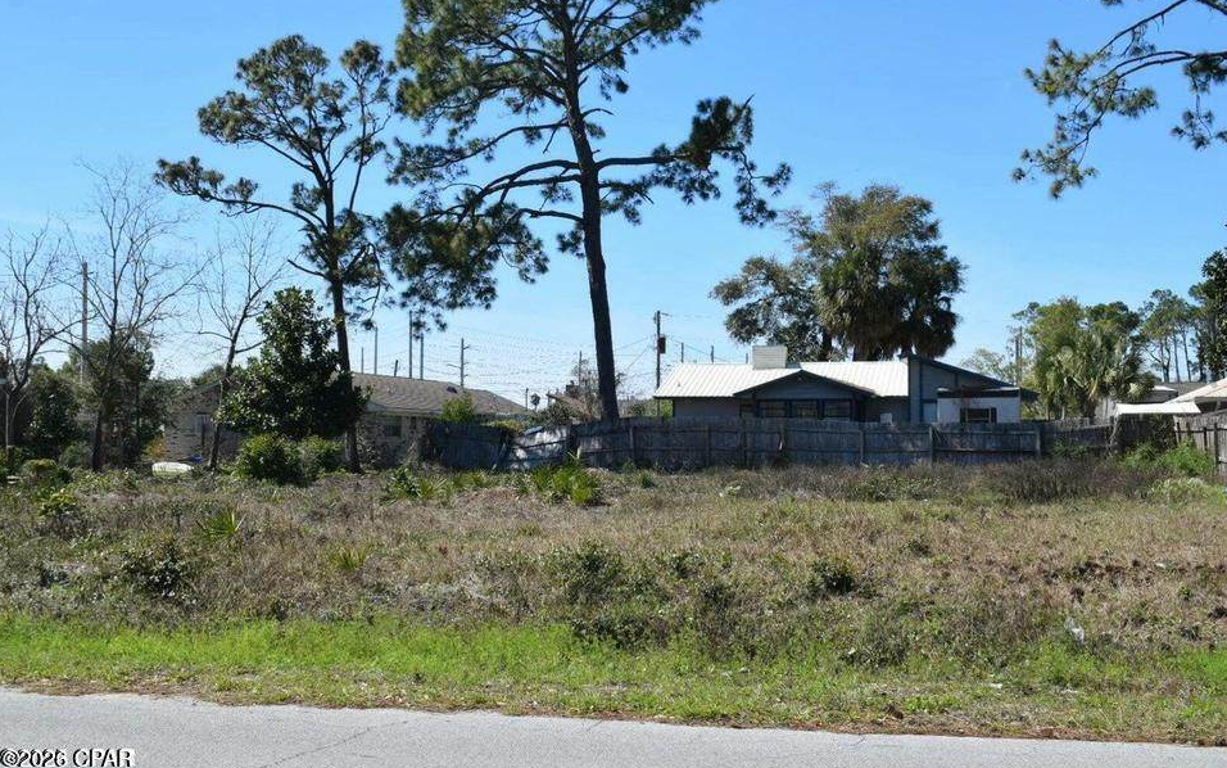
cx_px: 612
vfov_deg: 28.9
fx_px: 1489
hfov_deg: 44.8
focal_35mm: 45
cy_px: 384
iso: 200
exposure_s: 1/400
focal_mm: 29
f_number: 10
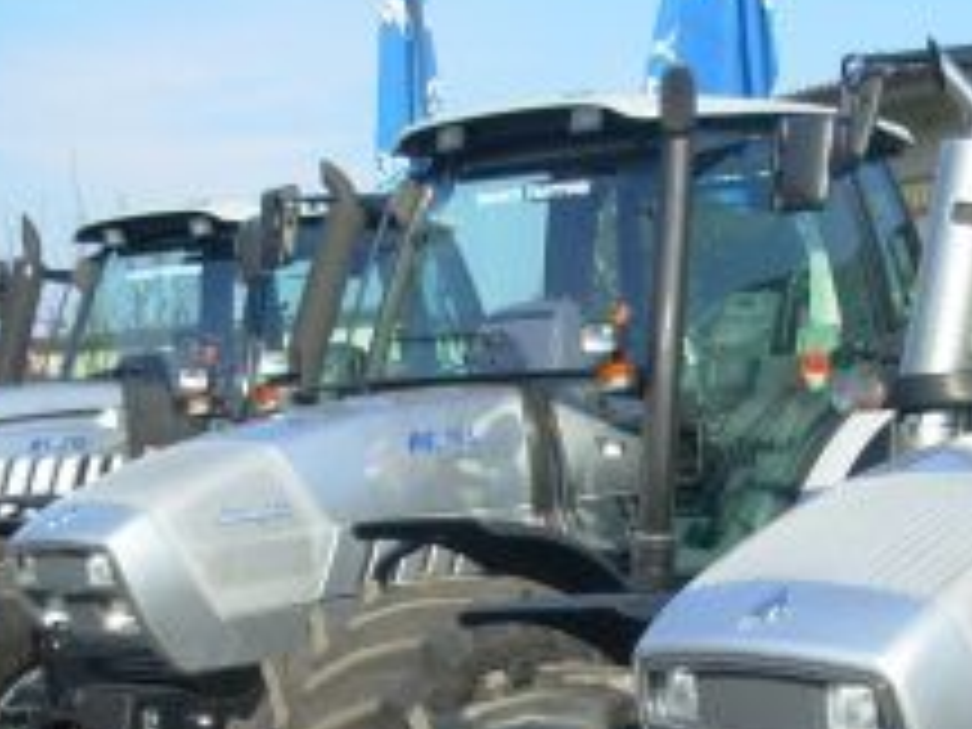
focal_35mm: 81
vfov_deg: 17.8
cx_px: 608
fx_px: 2274
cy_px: 709
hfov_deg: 24.1
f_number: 2.9
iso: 50
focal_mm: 6.3
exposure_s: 1/767
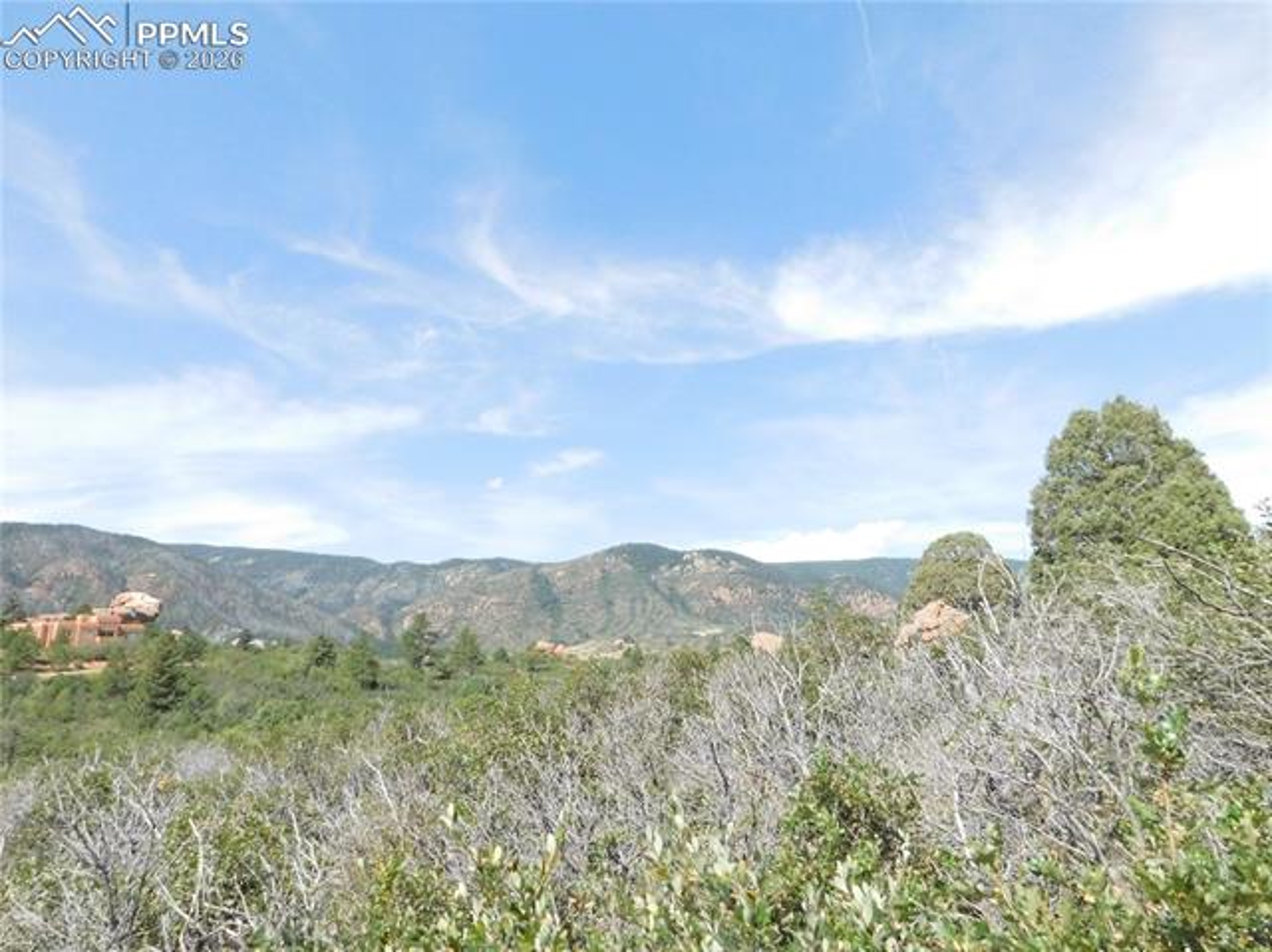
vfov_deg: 58.8
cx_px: 636
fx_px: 845
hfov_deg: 74.0
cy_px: 476
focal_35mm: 23
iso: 800
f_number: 6
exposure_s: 1/1500
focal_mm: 4
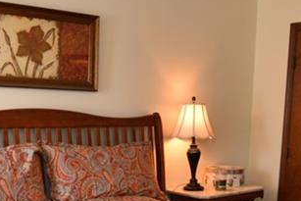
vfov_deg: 21.2
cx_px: 146
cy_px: 235
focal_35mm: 60
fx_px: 502
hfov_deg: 33.4
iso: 800
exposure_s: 1/100
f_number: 5
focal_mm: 18
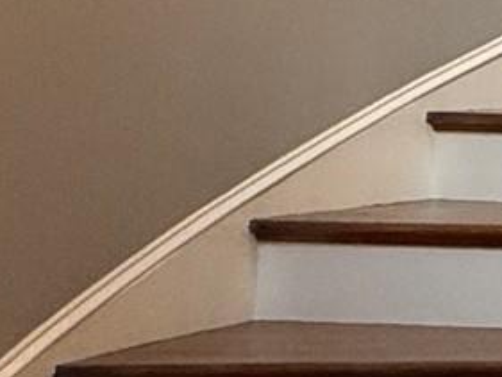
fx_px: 1480
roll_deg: -0.3
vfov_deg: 14.0
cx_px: 1329
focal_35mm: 102
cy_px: -98
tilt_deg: +6.0
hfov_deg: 12.7
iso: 640
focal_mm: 2.22
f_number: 2.2
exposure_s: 1/120
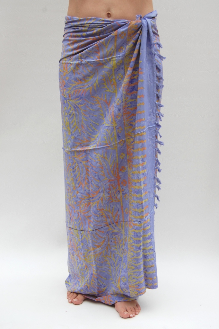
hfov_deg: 25.7
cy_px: 164
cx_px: 110
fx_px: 479
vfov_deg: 37.9
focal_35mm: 52
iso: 200
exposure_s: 1/160
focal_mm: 35
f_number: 6.3
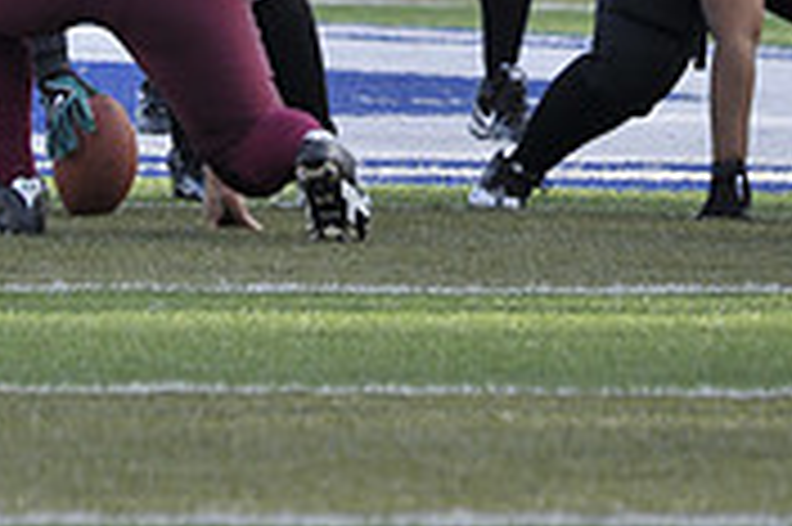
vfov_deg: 1.1
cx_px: 230
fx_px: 27452
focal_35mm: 1249
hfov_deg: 1.7
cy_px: -328
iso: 1000
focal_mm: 380
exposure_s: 1/1000
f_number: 6.3
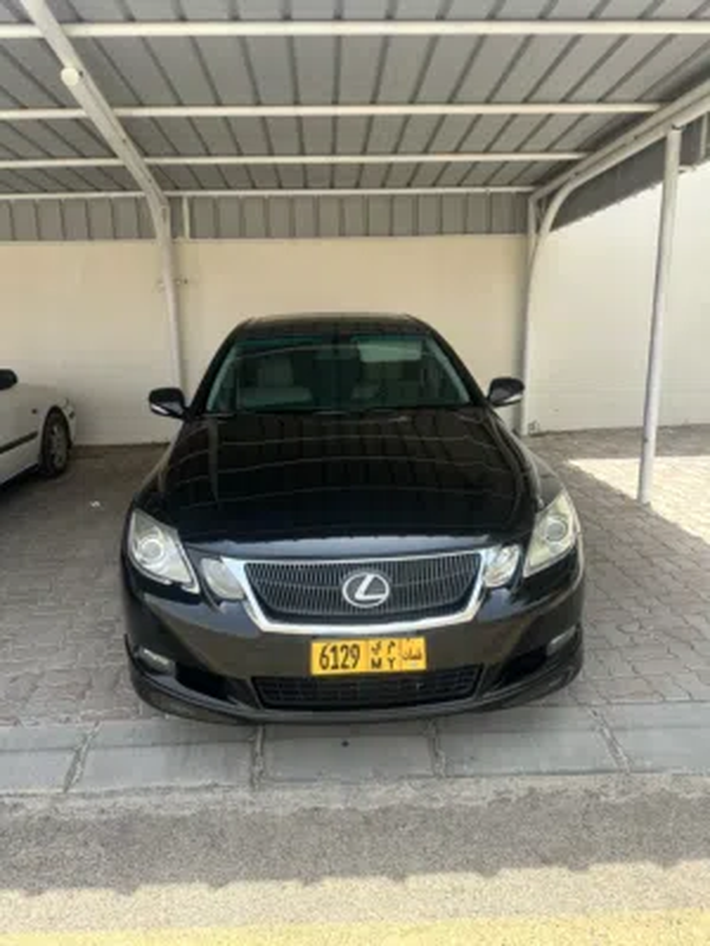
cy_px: 473
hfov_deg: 56.8
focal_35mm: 24
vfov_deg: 71.6
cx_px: 355
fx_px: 656
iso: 80
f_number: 1.78
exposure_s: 1/1473
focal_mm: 6.86
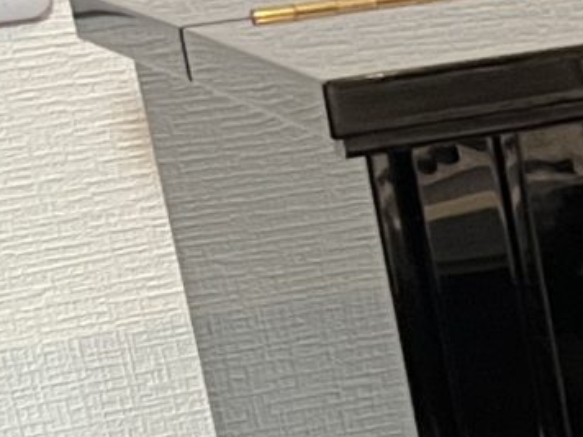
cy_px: 1142
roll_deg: +4.2
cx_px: 1315
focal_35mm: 187
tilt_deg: -28.2
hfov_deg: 9.6
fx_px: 3149
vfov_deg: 7.3
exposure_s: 1/50
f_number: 1.5
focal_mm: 5.7
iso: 320
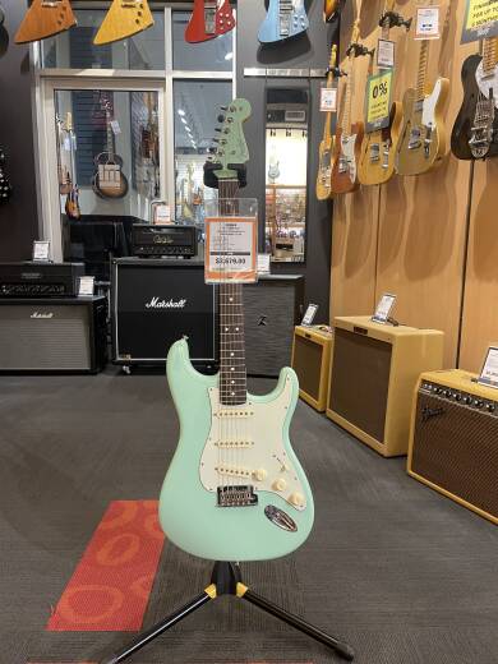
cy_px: 332
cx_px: 249
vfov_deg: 67.3
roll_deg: -0.8
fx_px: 499
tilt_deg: -8.8
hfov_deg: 53.1
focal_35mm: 26
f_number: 1.6
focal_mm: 4.2
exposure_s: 1/60
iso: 200
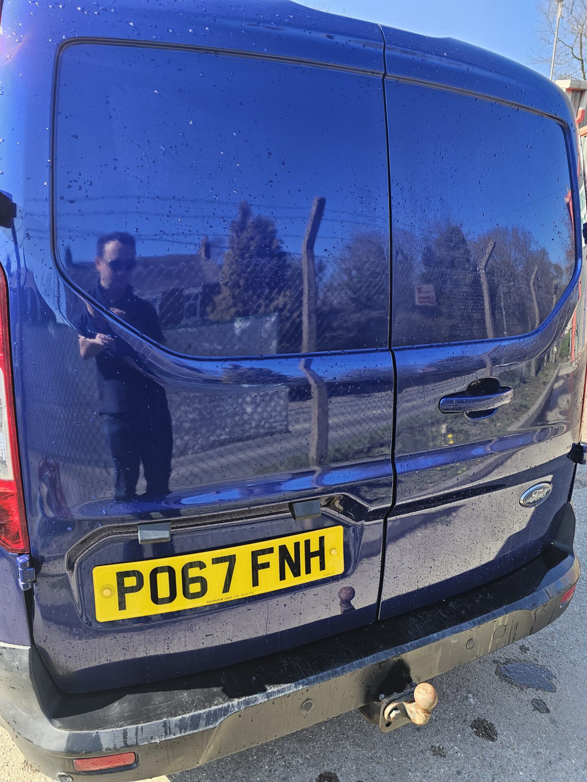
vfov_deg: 73.9
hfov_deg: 58.9
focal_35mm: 23
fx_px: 520
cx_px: 294
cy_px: 391
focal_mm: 6.3
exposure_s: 1/190
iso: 25
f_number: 1.7
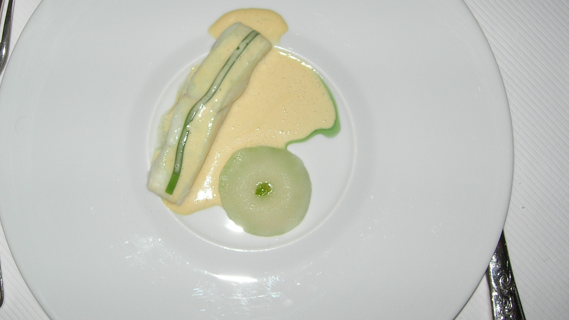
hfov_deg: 40.5
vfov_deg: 23.5
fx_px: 770
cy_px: 147
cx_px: 238
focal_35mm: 51
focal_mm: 7.8
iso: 64
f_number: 2.8
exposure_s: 1/60.1
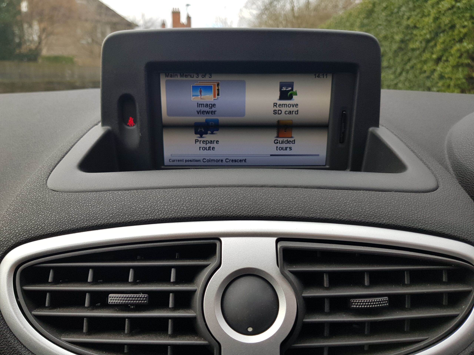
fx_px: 356
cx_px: 237
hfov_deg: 67.3
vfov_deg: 53.1
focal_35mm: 26
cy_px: 178
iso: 40
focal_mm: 4.2
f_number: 1.7
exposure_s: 1/407
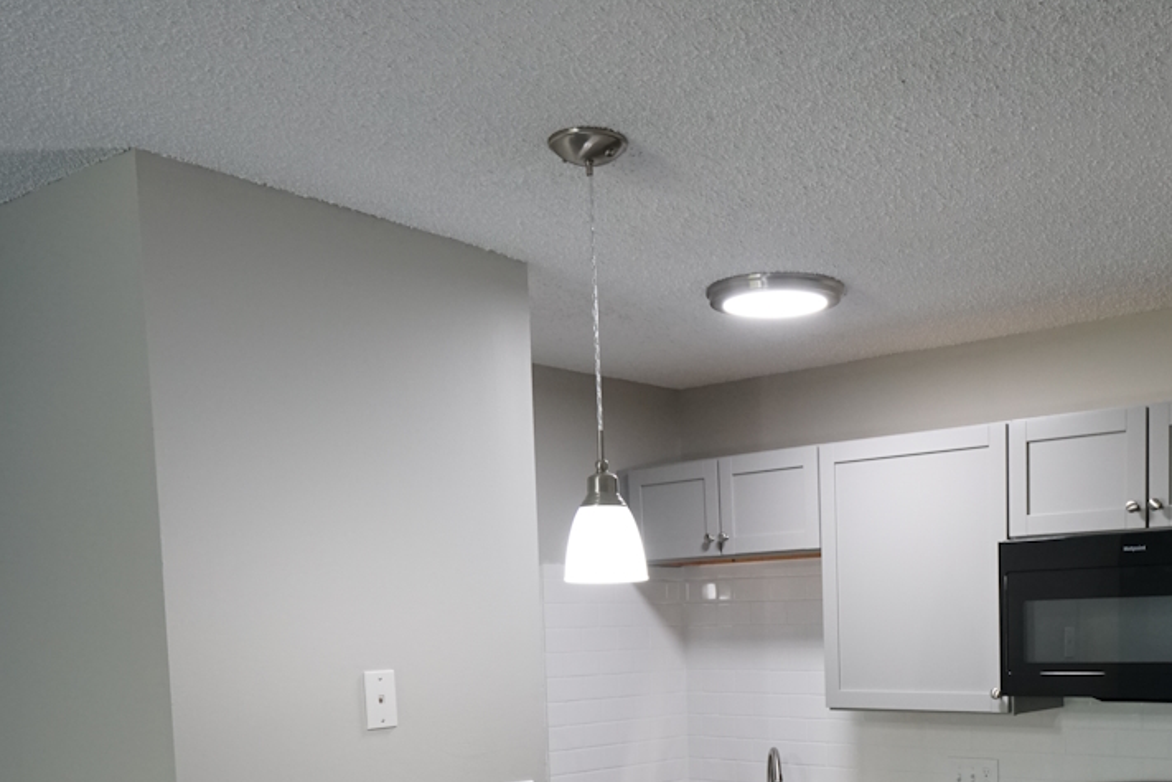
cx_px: 810
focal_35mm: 41
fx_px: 1335
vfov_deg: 30.4
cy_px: 777
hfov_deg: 46.4
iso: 1600
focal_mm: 18
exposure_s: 1/60
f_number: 5.6
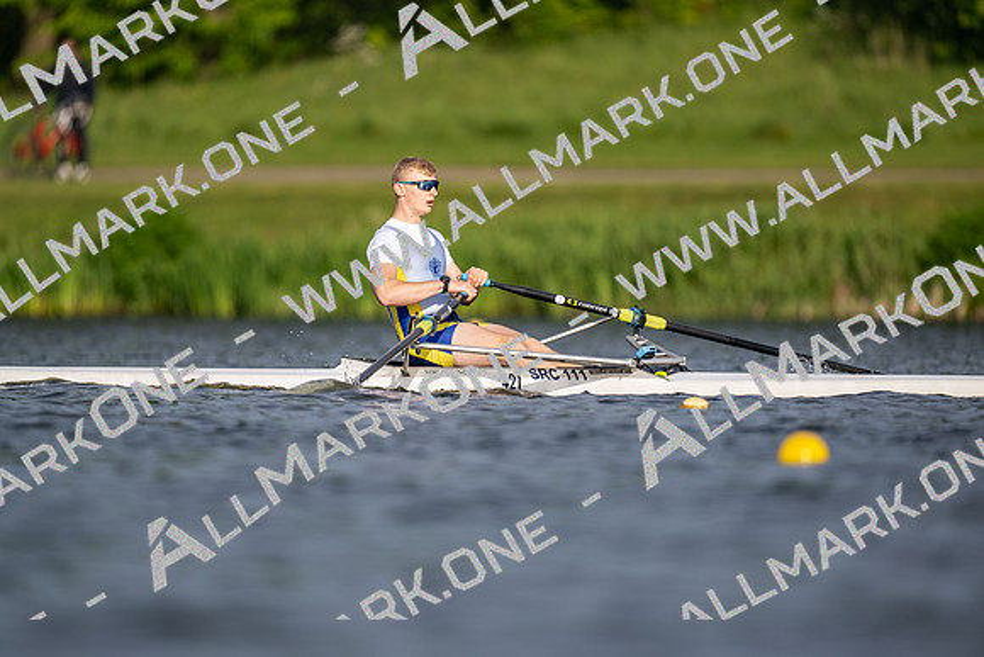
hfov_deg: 3.4
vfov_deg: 2.3
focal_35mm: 600
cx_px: 492
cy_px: 328
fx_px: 16403
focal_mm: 600
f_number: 4
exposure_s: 1/2500
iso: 200
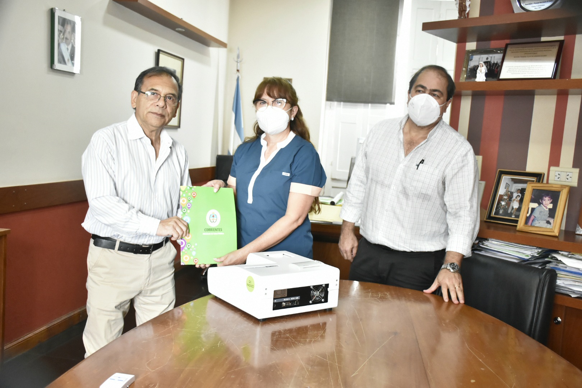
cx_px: 291
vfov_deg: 36.9
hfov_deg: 53.1
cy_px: 194
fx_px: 582
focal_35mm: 36
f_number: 3.8
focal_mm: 24
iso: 4000
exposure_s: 1/200
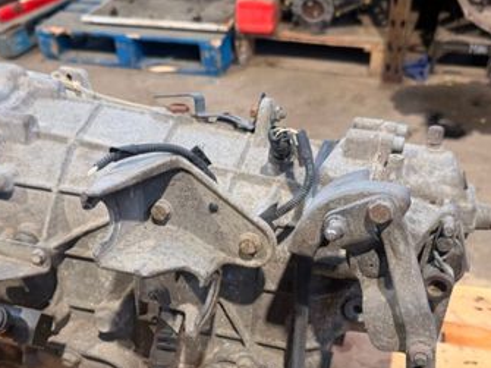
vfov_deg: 33.2
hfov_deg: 43.9
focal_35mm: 43
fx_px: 610
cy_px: 258
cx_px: 235
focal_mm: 6.76
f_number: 1.78
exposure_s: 1/67
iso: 200
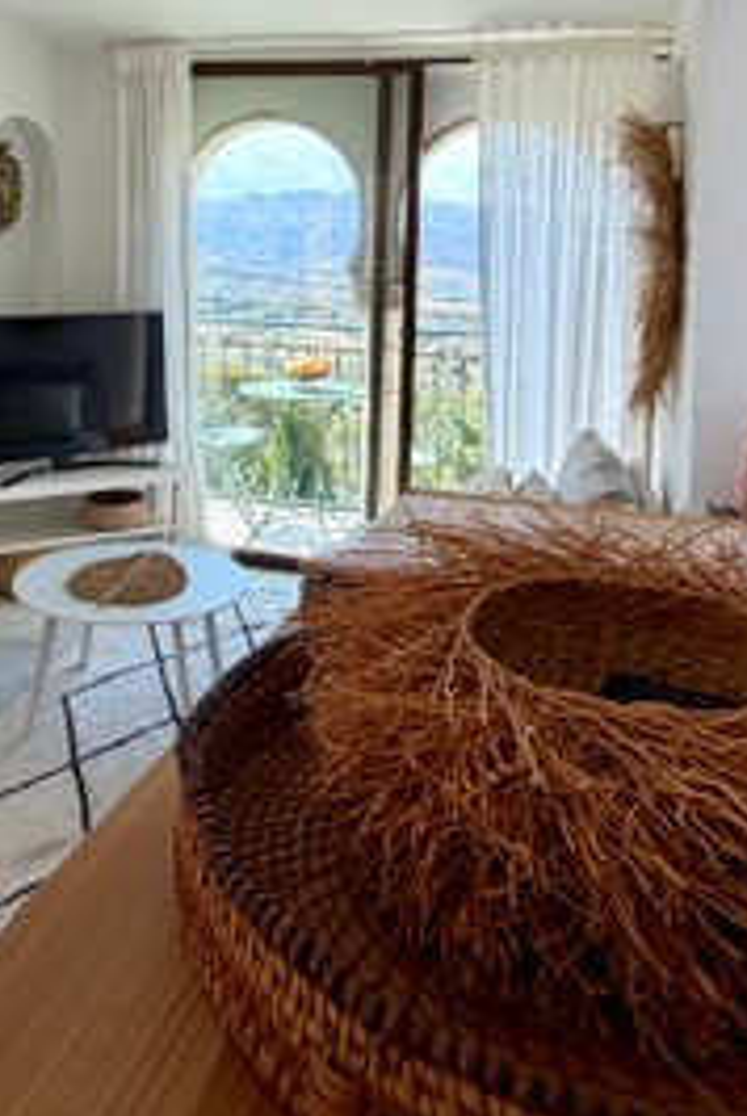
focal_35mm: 35
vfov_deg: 51.6
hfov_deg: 37.6
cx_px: 264
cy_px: 256
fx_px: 1086
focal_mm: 2.22
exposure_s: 1/141
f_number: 2.2
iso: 50
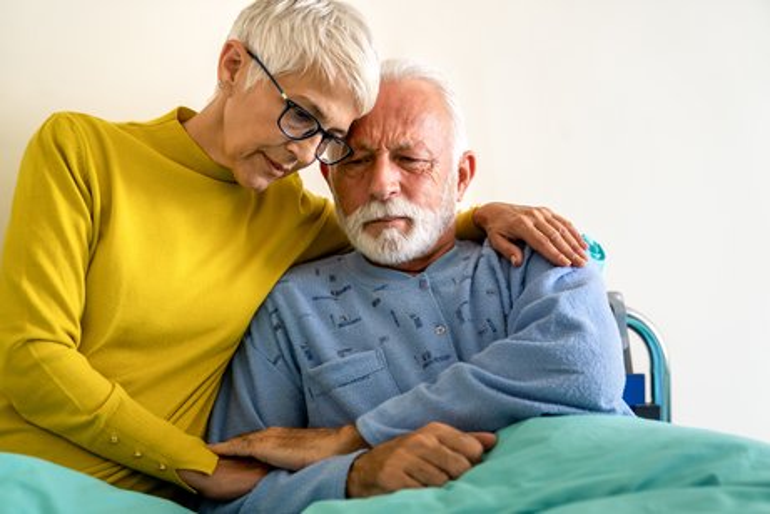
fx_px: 1091
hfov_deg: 38.9
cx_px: 385
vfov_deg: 26.5
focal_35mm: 51
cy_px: 257
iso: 800
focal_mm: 51
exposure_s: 1/320
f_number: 2.8
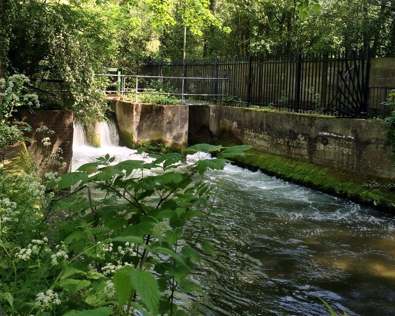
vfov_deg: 35.4
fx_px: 491
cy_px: 111
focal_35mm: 42
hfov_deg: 43.8
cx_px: 203
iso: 32
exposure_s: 1/105
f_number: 2.2
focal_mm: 4.15
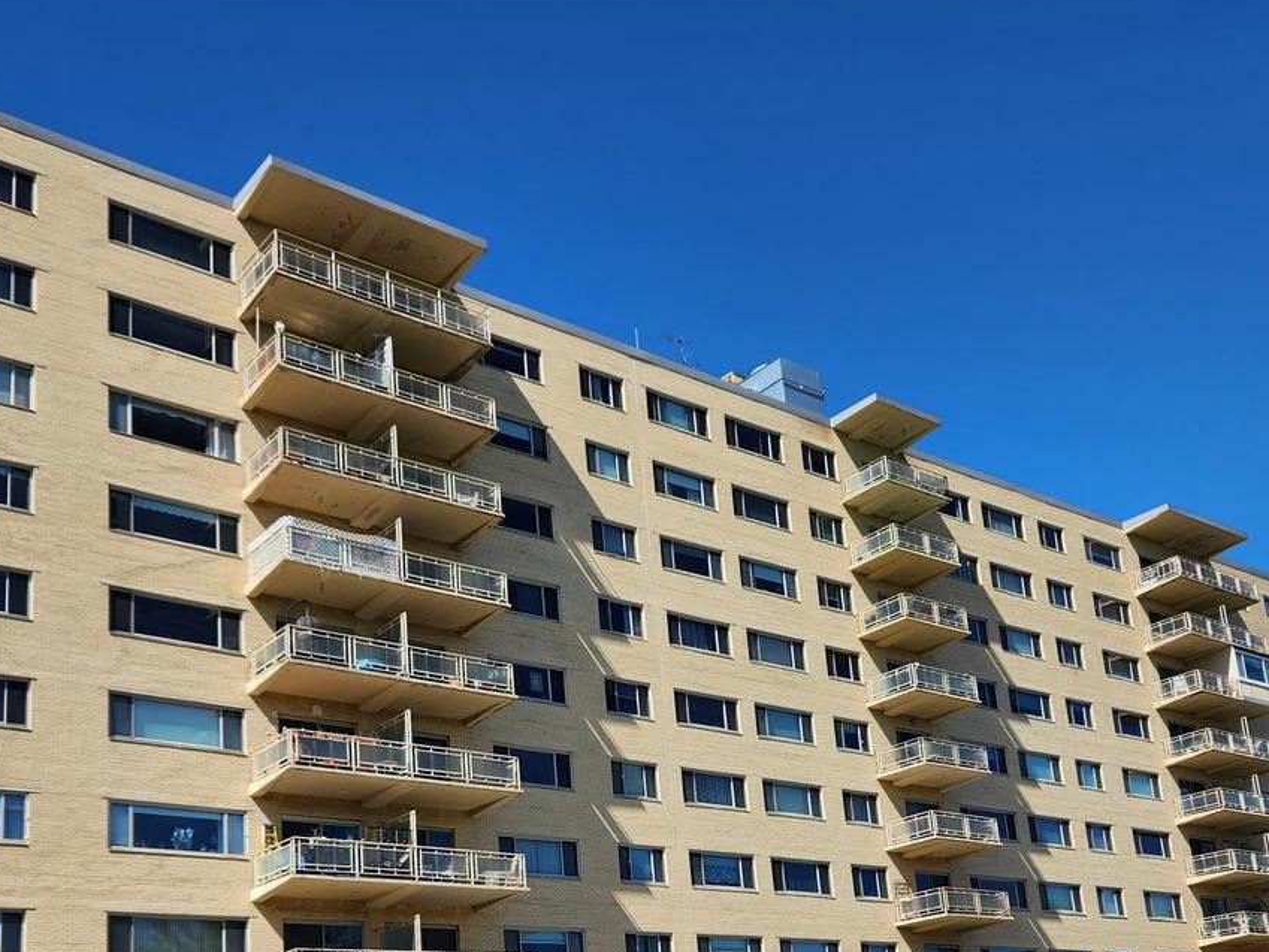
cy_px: 785
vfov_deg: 35.4
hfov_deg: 47.9
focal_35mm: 39
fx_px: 1430
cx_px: 625
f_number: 1.8
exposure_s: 1/1957
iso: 20
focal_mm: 5.4
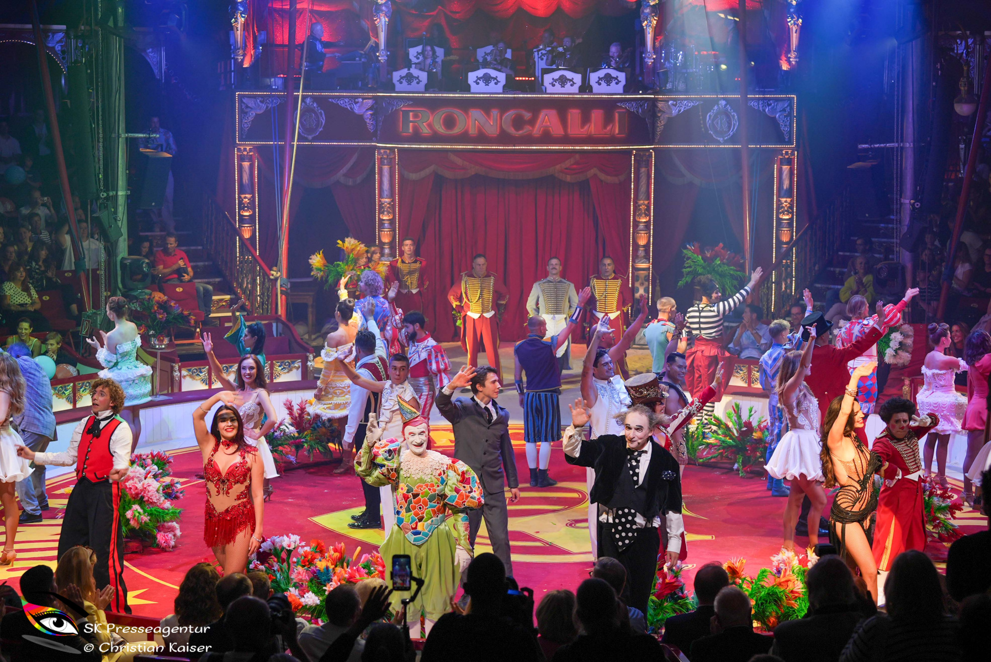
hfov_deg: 30.5
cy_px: 331
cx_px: 496
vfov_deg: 20.7
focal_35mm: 66
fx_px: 1818
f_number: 2.8
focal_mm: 44
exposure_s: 1/125
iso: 250
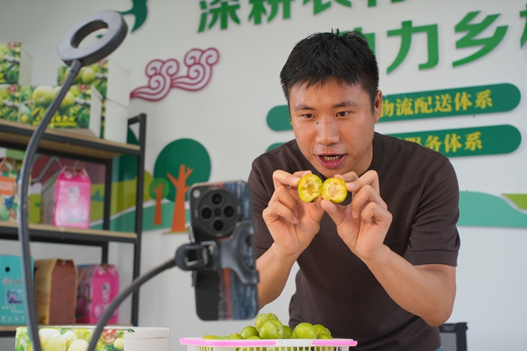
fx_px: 702
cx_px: 273
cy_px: 200
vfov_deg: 28.0
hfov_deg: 41.1
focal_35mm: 48
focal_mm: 40
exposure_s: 1/125
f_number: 4
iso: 1000
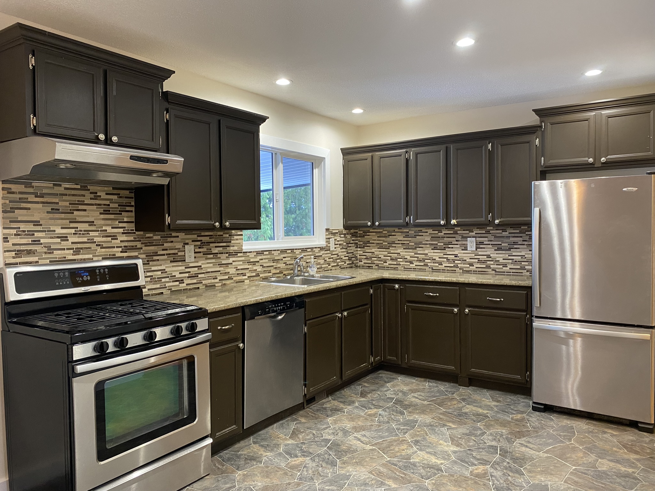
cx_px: 328
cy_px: 246
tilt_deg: -2.9
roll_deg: +0.3
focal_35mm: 26
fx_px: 492
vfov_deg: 53.1
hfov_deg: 67.3
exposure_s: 1/60
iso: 320
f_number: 1.8
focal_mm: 4.25
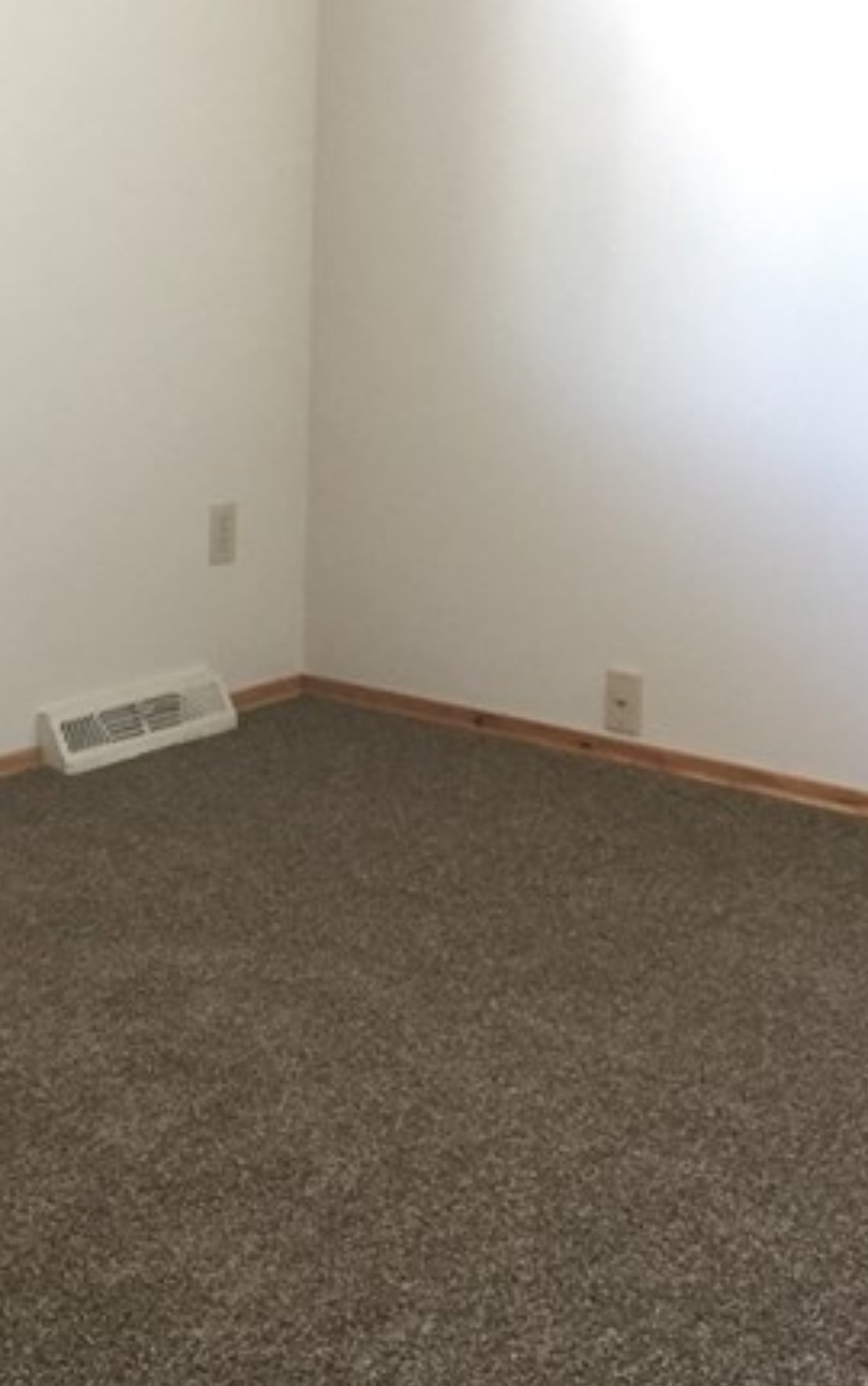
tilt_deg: -13.6
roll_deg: -0.4
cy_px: 669
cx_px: 103
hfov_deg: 17.6
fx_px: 2758
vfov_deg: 28.2
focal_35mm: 73
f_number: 2.2
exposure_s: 1/15
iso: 125
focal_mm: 4.15
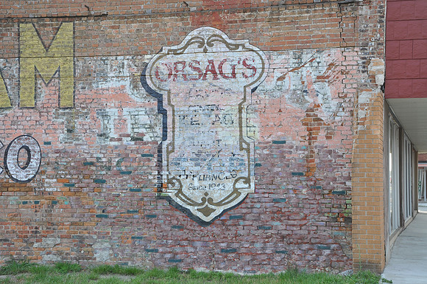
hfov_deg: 29.9
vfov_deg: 20.1
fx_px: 800
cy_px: 142
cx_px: 214
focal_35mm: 68
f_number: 7.1
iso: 200
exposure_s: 1/50
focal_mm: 45
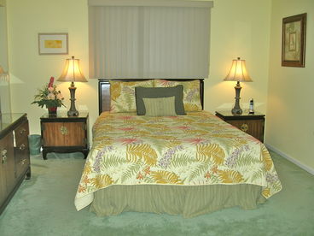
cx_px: 157
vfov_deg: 39.7
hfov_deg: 51.4
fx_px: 327
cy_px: 118
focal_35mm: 36
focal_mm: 6
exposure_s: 1/60.1
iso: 50
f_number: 2.7
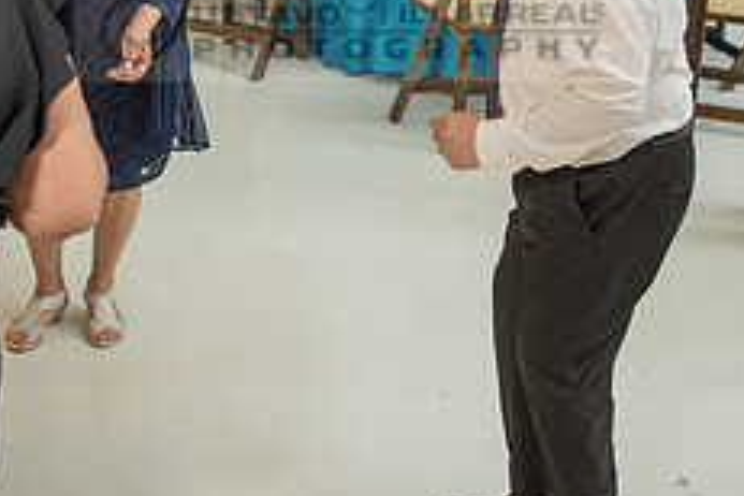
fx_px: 1819
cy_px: 5
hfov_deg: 23.1
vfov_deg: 15.3
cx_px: 354
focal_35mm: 88
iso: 800
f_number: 2.8
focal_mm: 35
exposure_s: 1/80
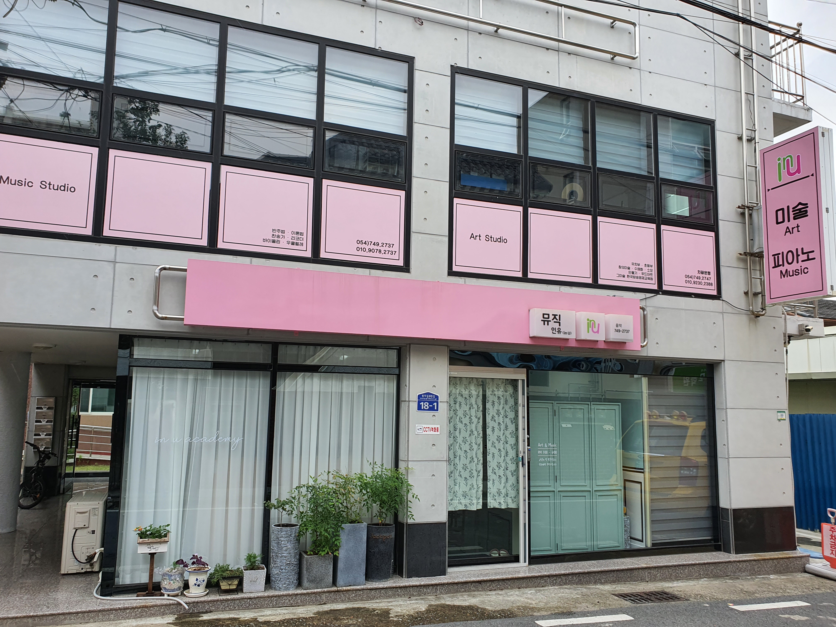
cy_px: 314
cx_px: 418
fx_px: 628
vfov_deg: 53.1
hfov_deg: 67.3
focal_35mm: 26
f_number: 2.4
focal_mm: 4.3
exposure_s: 1/193
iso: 50
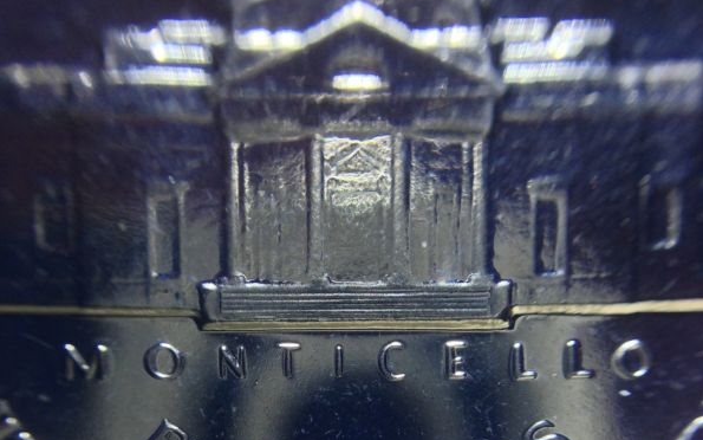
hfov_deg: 42.6
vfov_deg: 25.8
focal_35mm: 47
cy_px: 454
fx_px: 901
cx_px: 353
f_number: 2.4
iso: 64
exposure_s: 1/40
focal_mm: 4.13
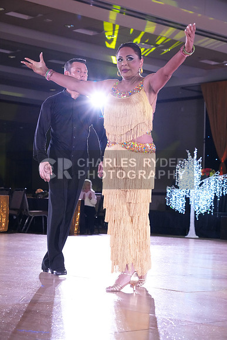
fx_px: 728
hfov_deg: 17.7
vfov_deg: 26.3
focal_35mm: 77
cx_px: 114
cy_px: 170
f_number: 6.3
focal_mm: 77
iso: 6400
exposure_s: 1/250
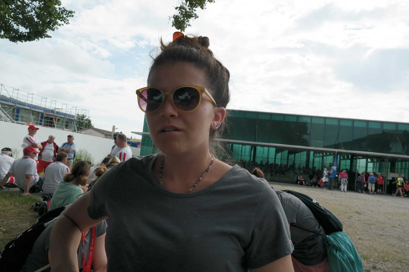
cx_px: 204
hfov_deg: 67.4
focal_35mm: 27
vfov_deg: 47.9
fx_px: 307
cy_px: 136
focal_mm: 18
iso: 200
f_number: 8
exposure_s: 1/400
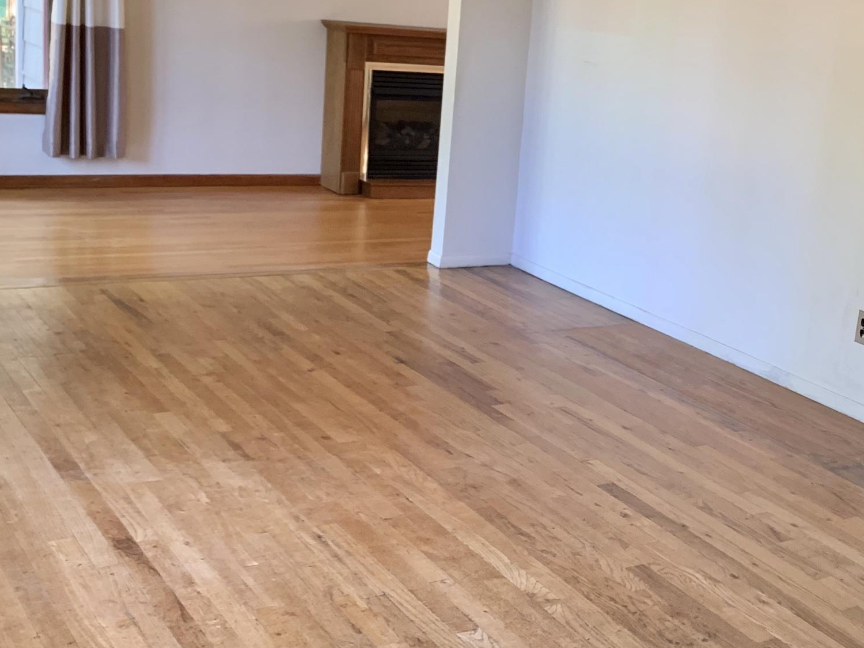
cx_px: 672
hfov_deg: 35.8
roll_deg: -5.5
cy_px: 281
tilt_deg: -14.0
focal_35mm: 52
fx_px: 1298
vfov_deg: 28.0
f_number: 1.8
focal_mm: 4.25
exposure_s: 1/60
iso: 100
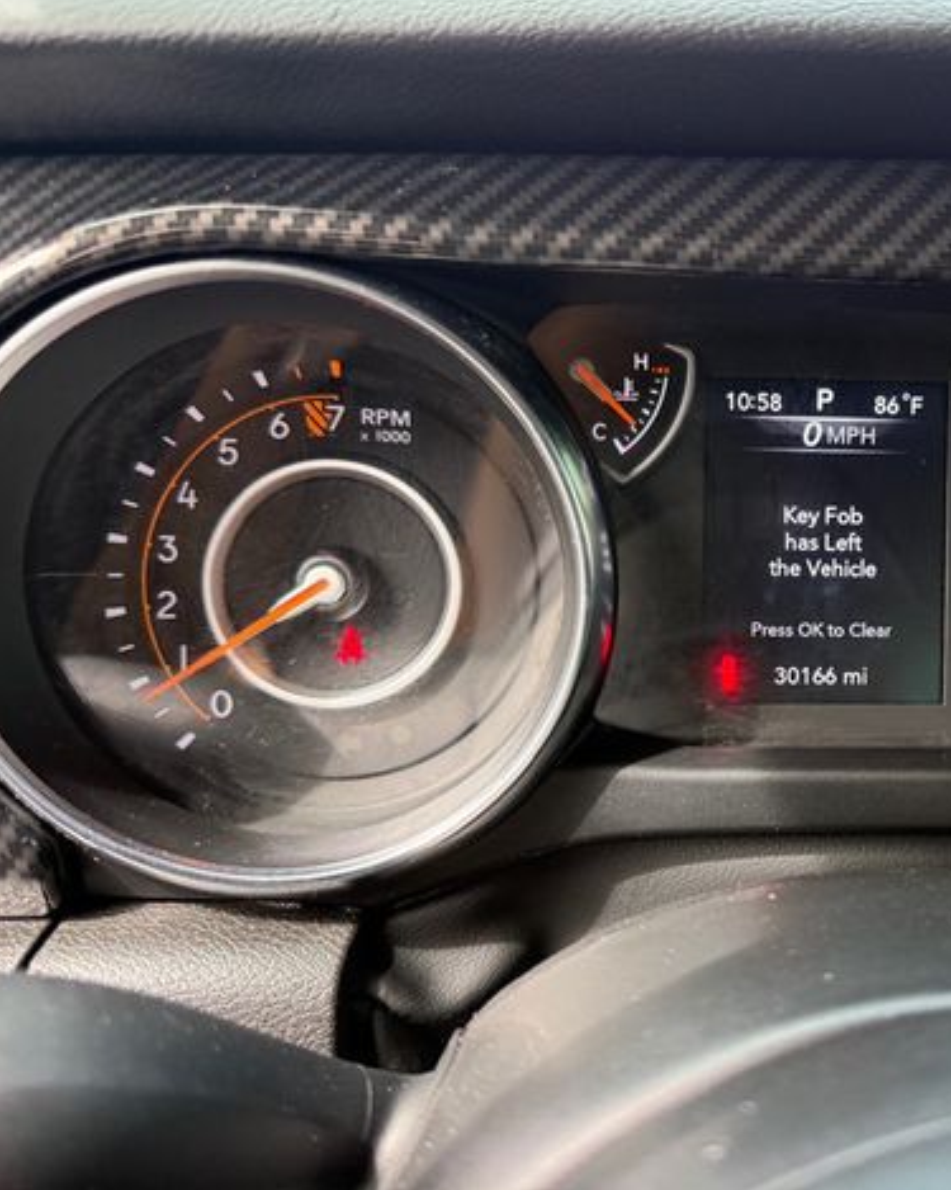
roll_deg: -0.7
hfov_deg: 43.6
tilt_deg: -13.8
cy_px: 584
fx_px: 1126
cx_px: 763
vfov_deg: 55.7
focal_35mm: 32
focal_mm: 6.76
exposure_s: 1/228
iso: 200
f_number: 1.78
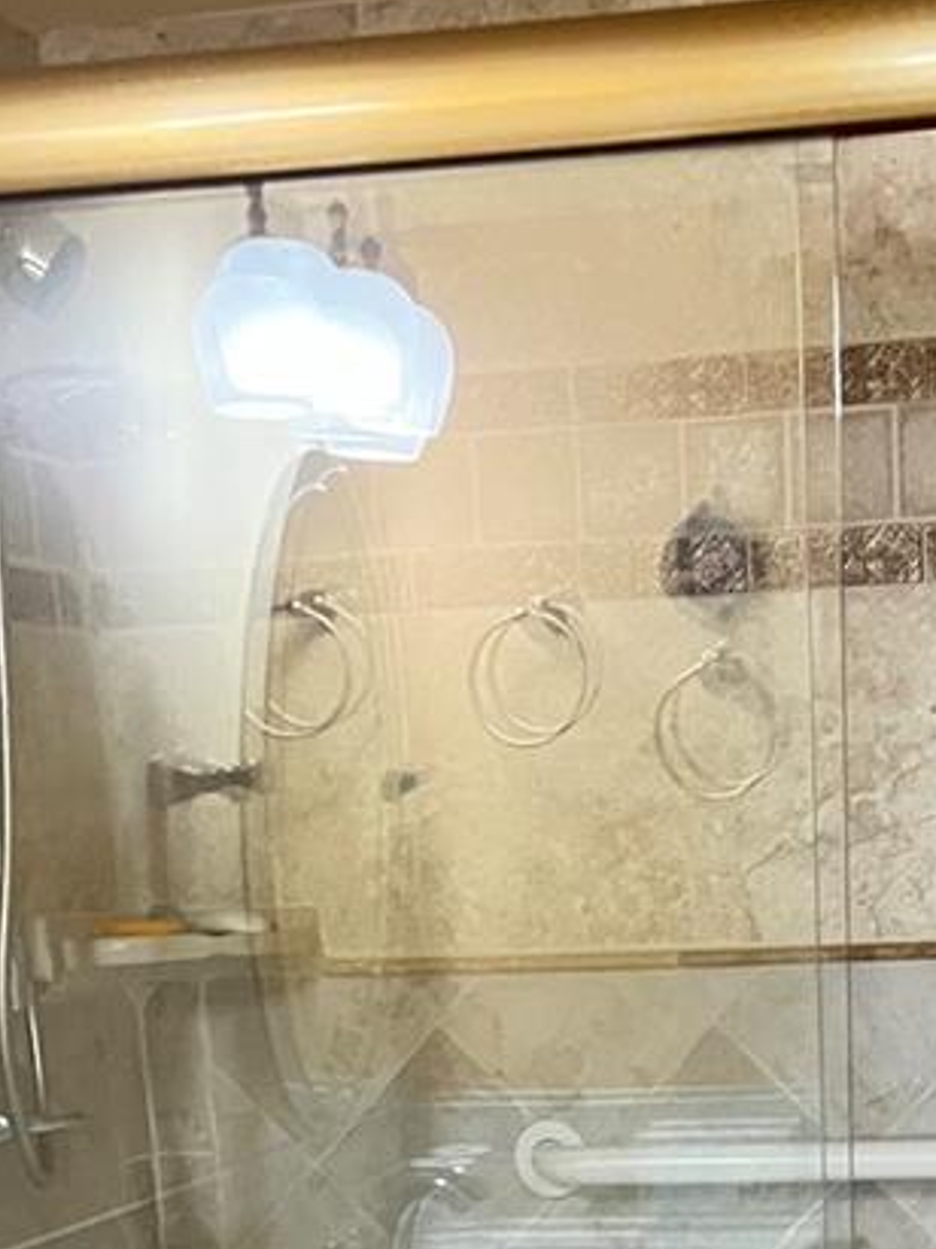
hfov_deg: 19.1
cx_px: 781
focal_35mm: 76
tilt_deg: -16.4
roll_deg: +0.3
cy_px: 1614
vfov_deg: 22.9
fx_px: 2741
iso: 400
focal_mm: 5.7
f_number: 1.5
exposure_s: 1/40
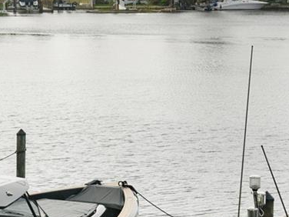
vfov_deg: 11.2
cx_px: 82
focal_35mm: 131
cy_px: -17
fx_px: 1094
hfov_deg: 15.0
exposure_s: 1/500
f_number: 8
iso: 250
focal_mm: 32
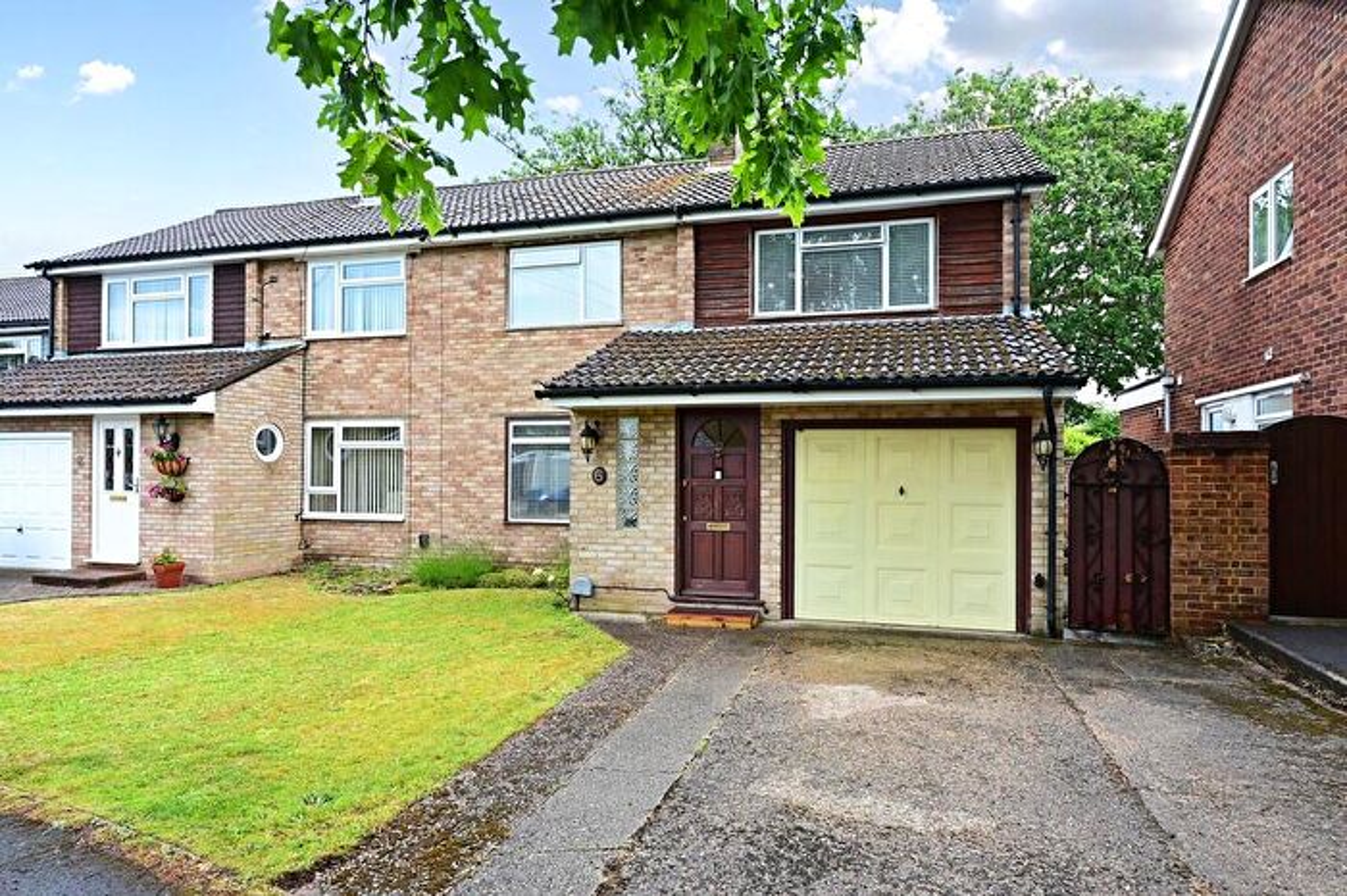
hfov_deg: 82.6
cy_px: 448
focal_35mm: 20
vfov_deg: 60.6
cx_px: 674
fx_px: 767
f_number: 5.6
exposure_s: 1/320
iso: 400
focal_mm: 20.5
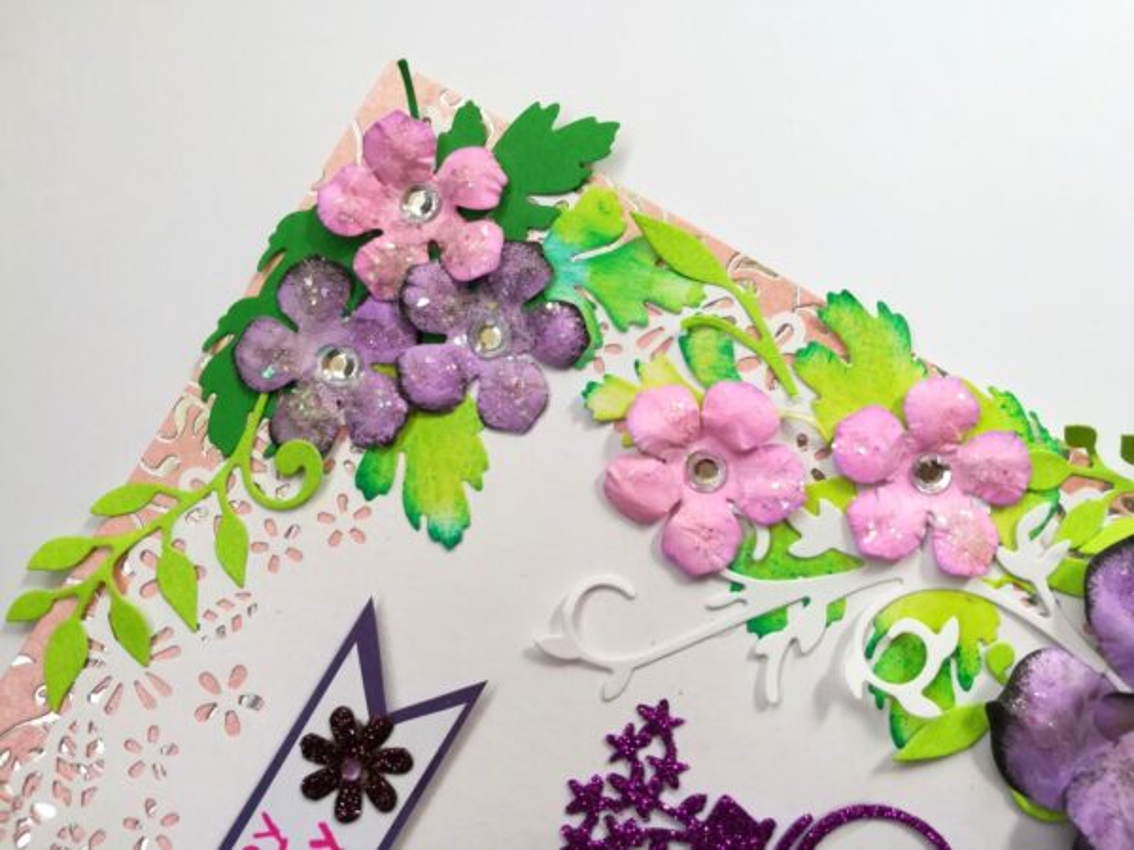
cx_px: 567
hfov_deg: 67.3
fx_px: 852
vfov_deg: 53.1
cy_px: 425
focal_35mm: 26
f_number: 2.2
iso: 50
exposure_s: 1/120
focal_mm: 3.83
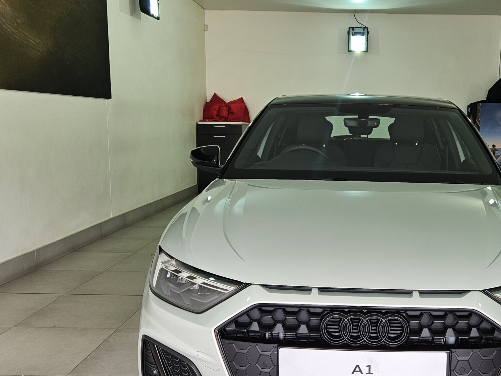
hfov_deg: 46.7
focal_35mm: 39
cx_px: 354
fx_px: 564
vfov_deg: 36.7
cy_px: 215
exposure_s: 1/100
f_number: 1.8
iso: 50
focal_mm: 5.4
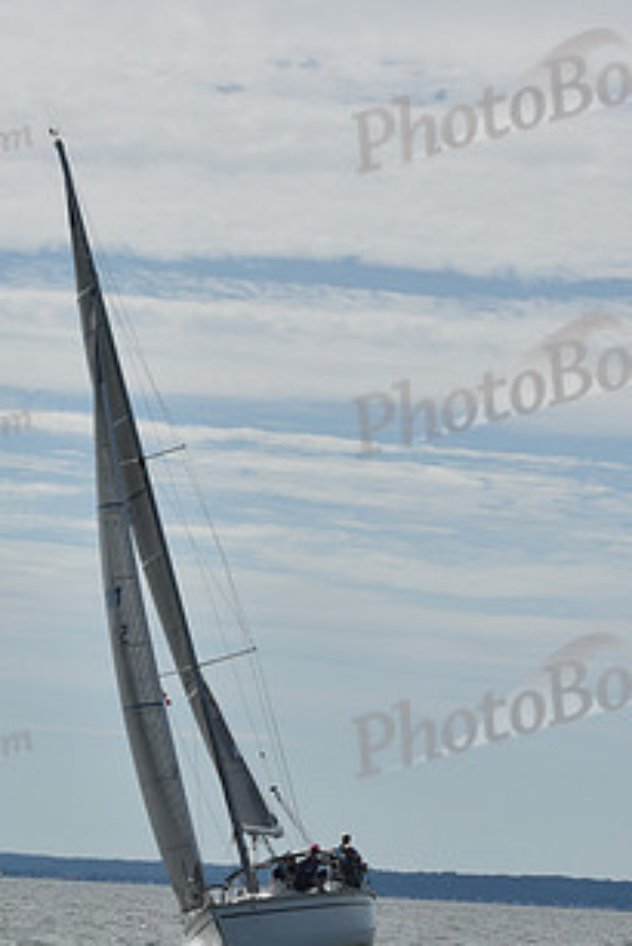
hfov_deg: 7.9
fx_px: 4576
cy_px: 582
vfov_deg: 11.8
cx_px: 193
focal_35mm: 174
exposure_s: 1/1000
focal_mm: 92
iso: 320
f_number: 13
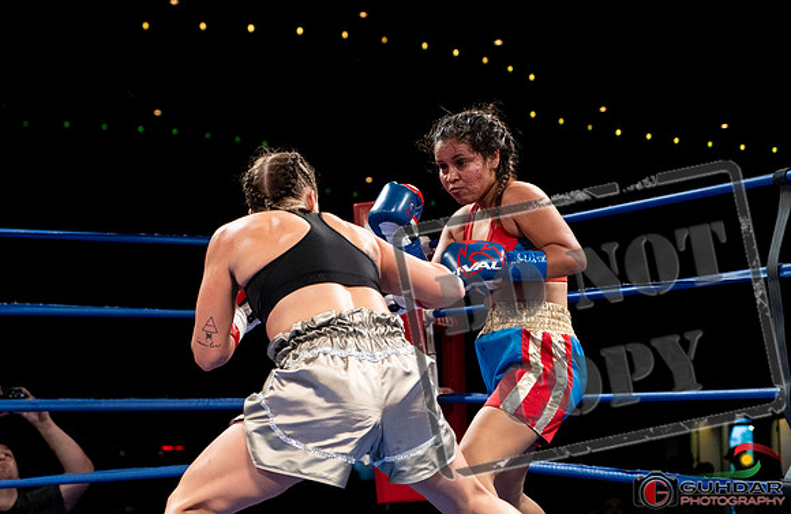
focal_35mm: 83
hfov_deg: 24.5
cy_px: 222
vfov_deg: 16.1
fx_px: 1820
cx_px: 336
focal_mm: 70
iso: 4000
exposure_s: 1/1000
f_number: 4
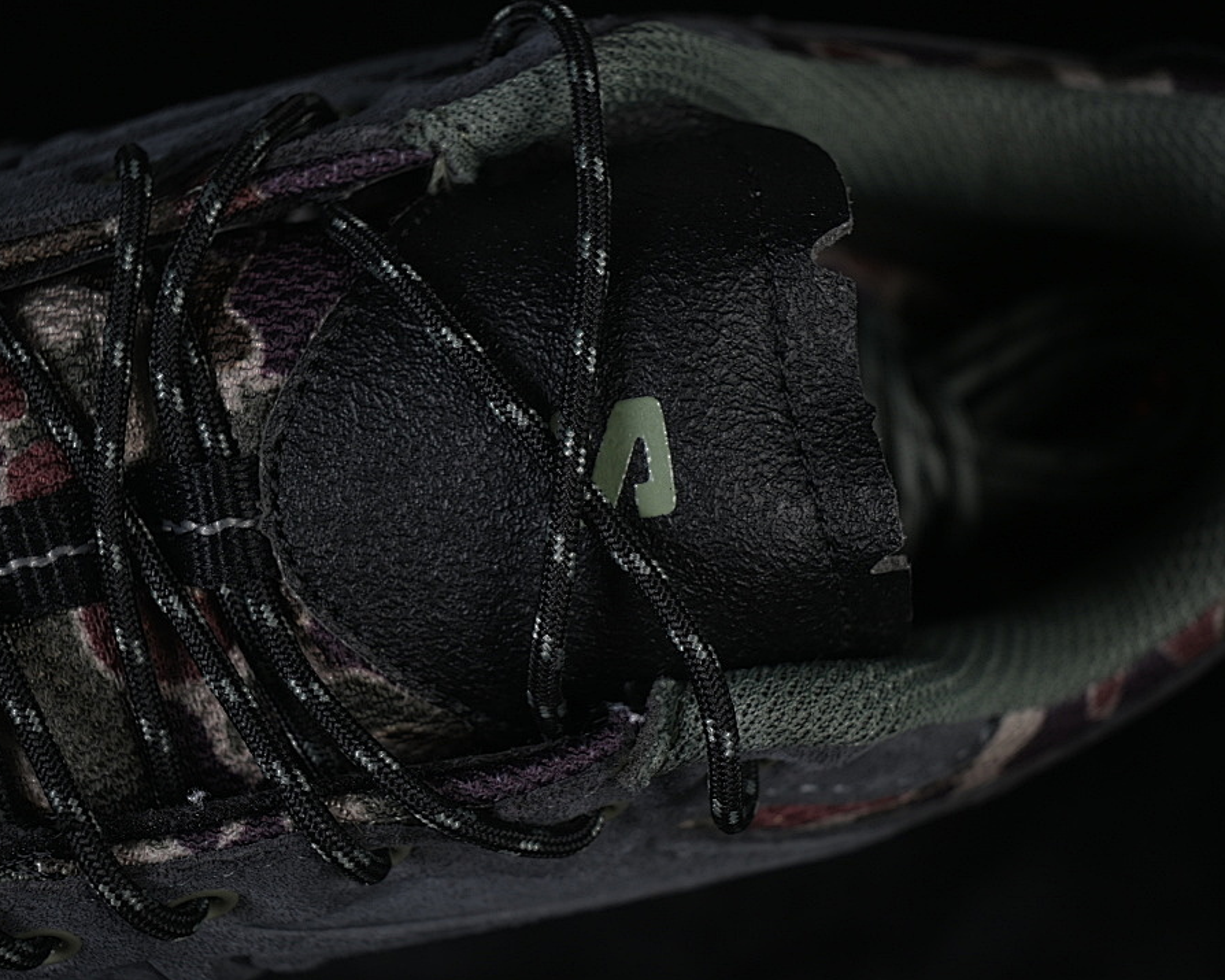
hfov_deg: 22.5
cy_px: 492
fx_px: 3081
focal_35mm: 85
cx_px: 558
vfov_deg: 18.1
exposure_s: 1/50
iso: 160
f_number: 6.3
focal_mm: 50
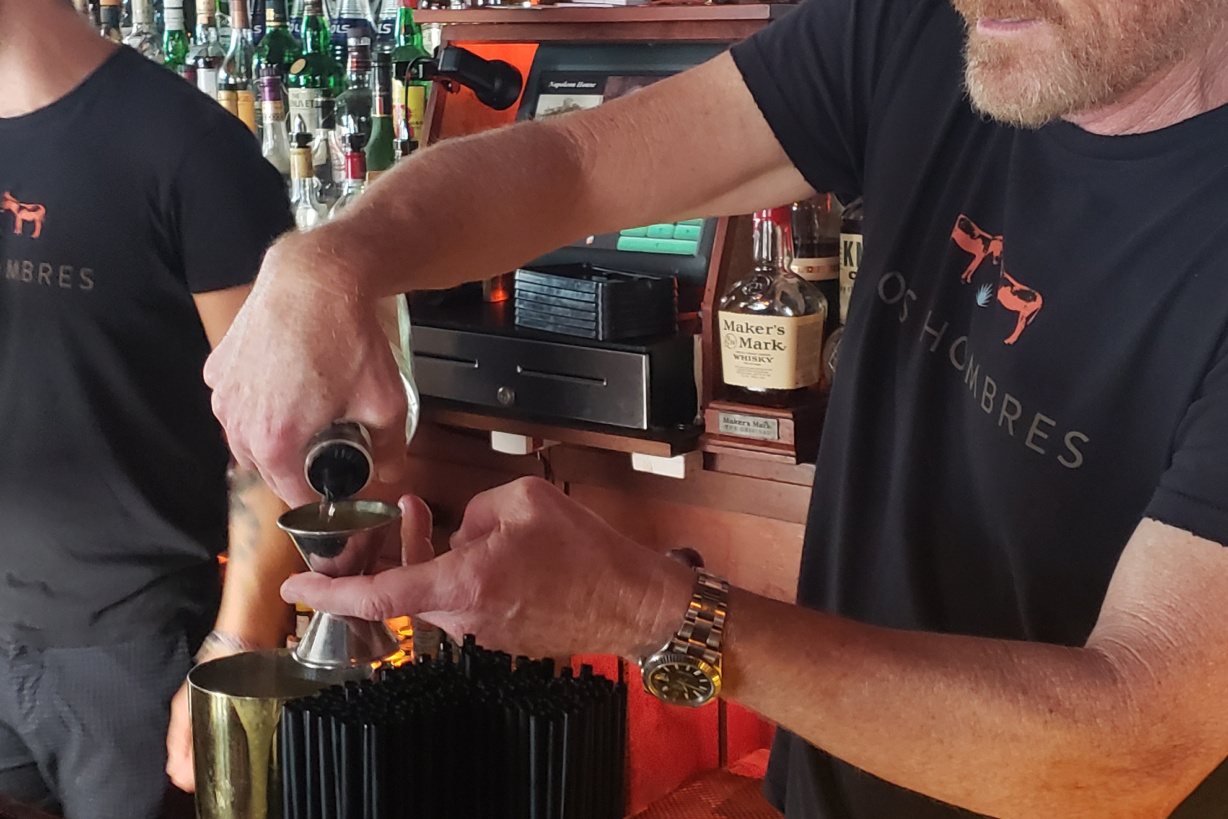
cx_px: 678
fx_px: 1876
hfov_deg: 36.2
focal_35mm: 55
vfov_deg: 24.6
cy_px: 388
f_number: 1.5
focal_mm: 4.3
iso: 250
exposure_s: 1/20
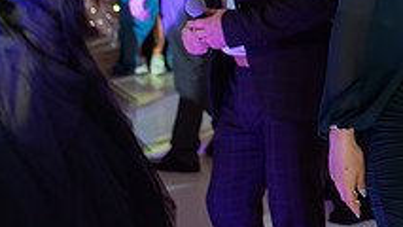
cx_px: 504
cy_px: -84
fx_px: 1315
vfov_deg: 9.7
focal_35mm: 123
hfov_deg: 16.6
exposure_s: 1/200
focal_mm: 35
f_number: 2.8
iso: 1600
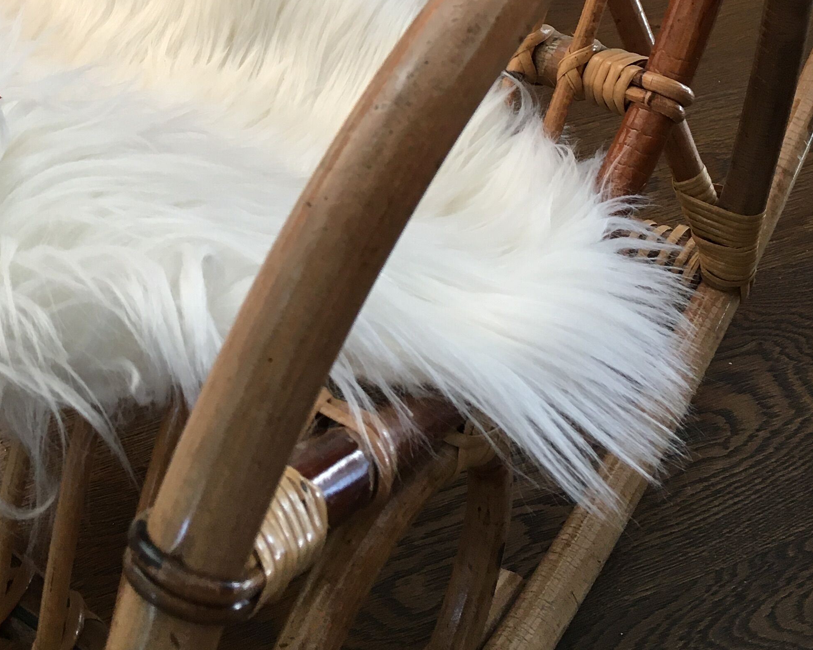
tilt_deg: -32.2
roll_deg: +0.2
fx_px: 1395
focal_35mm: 58
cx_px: 220
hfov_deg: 32.0
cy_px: -64
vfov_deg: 24.5
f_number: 2.2
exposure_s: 1/33
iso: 50
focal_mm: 4.15
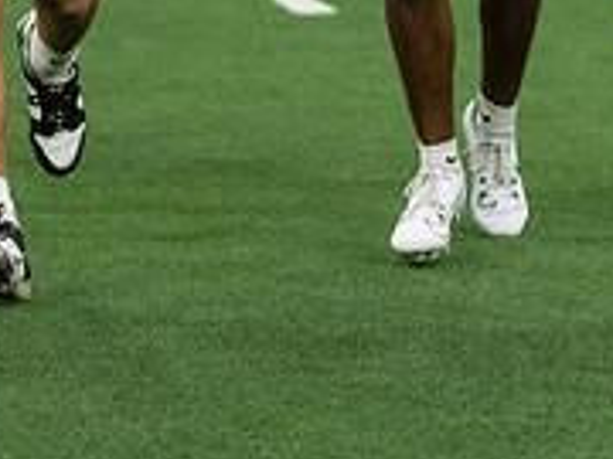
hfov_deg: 4.3
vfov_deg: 3.2
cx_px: -19
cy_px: -322
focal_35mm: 457
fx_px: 8093
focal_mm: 109
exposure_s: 1/1250
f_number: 2.8
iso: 4000
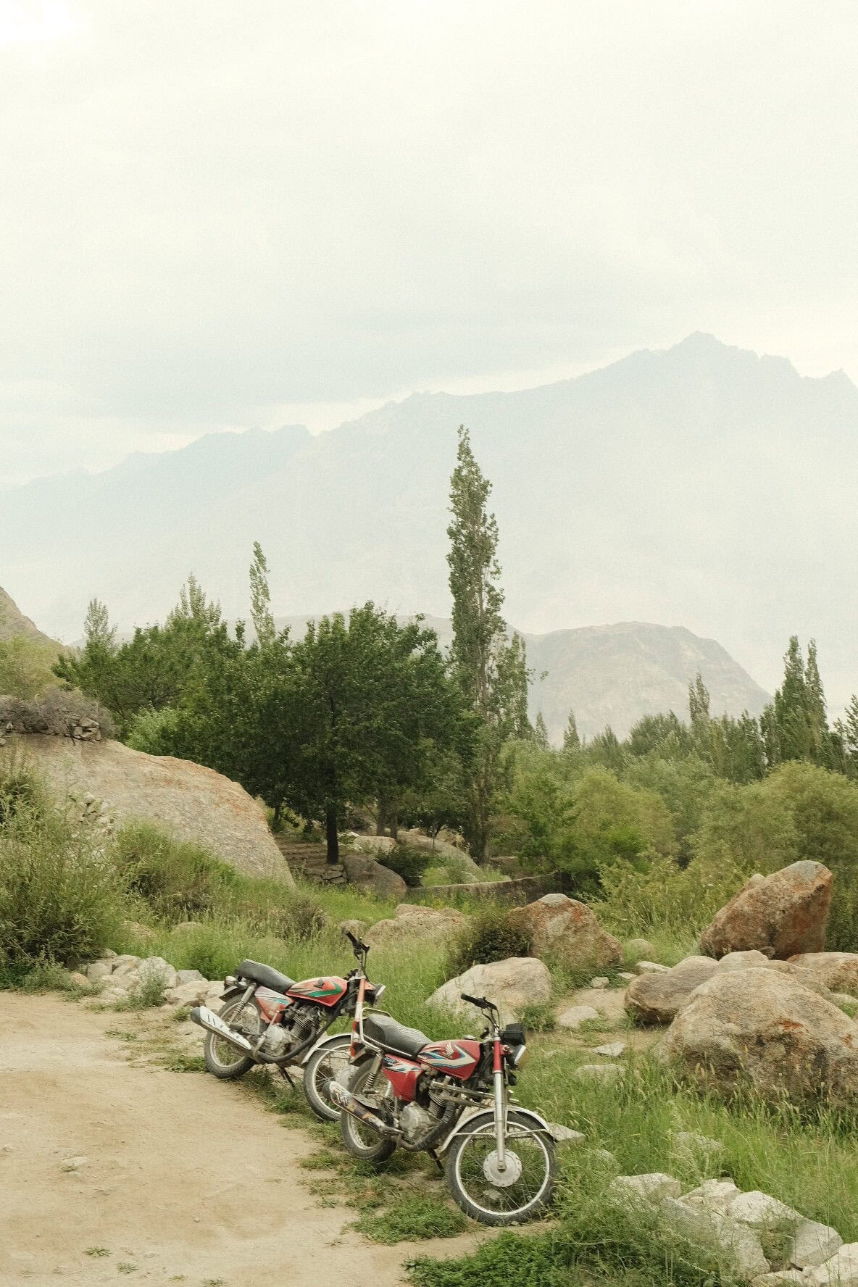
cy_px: 644
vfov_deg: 40.3
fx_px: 1752
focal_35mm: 49
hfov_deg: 27.5
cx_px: 429
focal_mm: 32.9
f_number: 11
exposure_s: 1/75
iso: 640
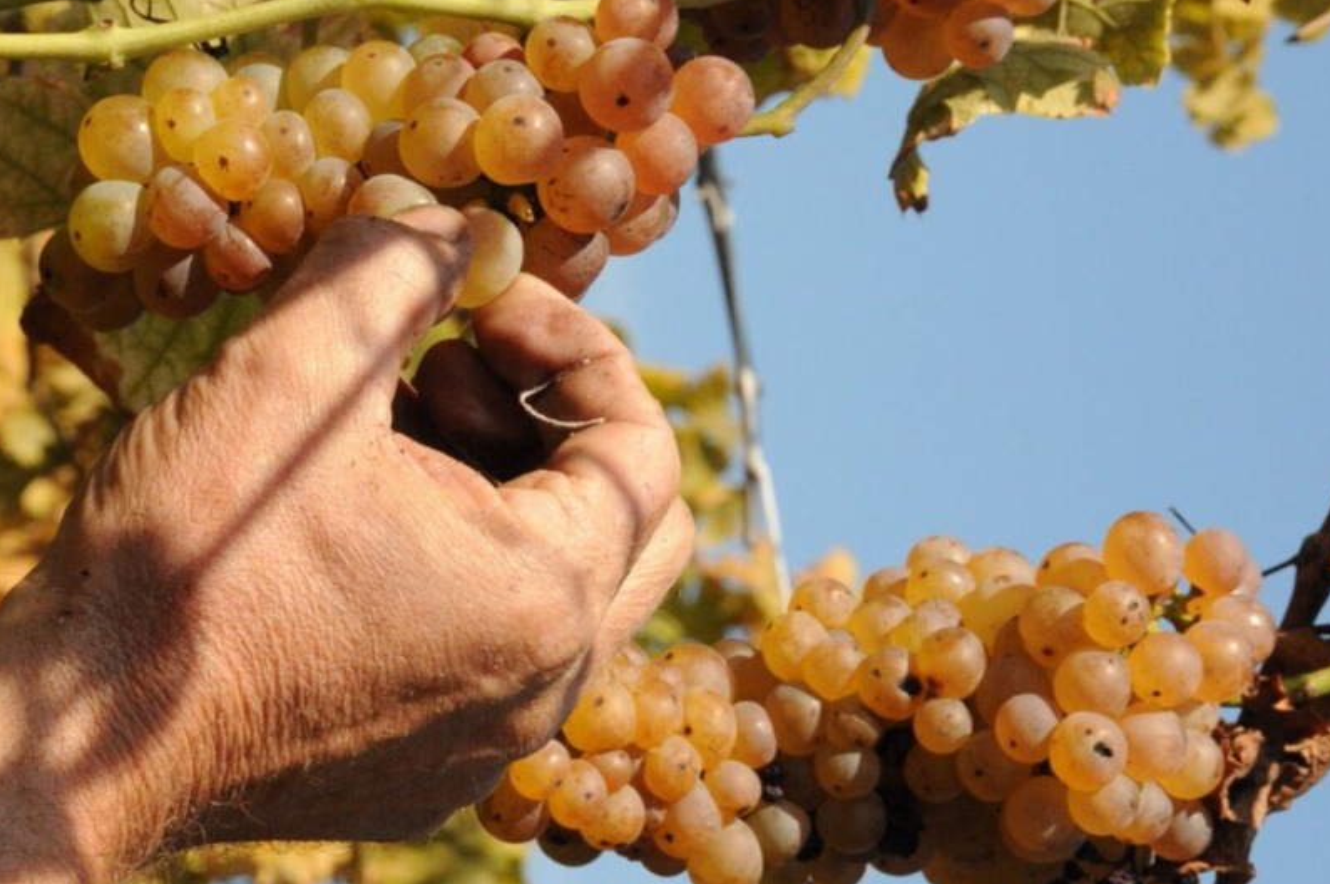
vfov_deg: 8.1
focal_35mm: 169
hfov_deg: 12.2
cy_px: 524
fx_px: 6236
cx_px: 601
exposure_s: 1/800
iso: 1250
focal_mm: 70
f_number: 14
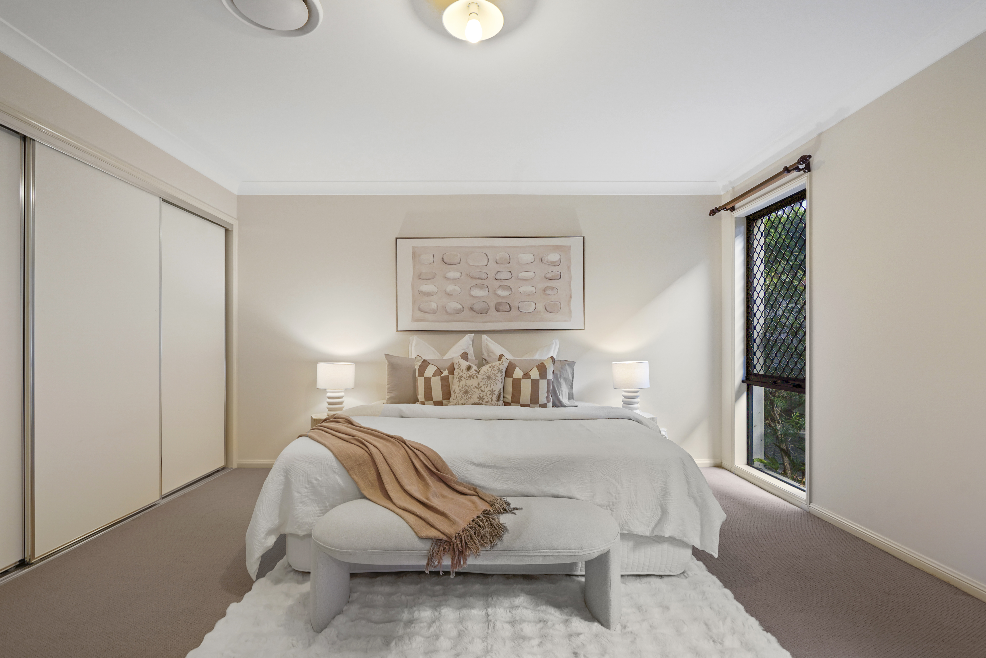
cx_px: 493
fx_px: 438
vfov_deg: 73.7
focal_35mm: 16
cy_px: 329
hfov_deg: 96.7
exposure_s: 1/4
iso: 800
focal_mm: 16
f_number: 7.1
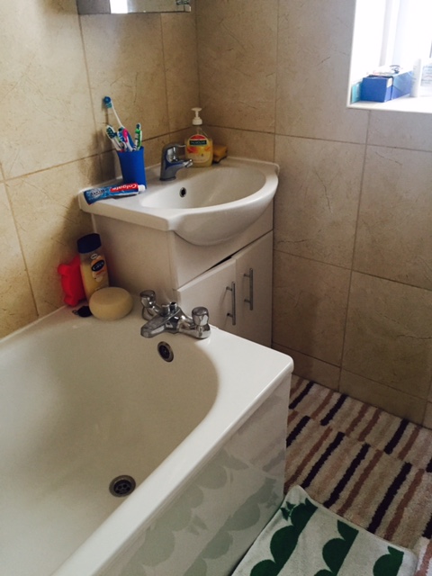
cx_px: 216
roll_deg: +1.9
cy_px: 288
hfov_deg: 48.2
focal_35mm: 29
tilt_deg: -29.3
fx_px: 483
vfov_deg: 61.7
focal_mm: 4.15
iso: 200
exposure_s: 1/33
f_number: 2.2
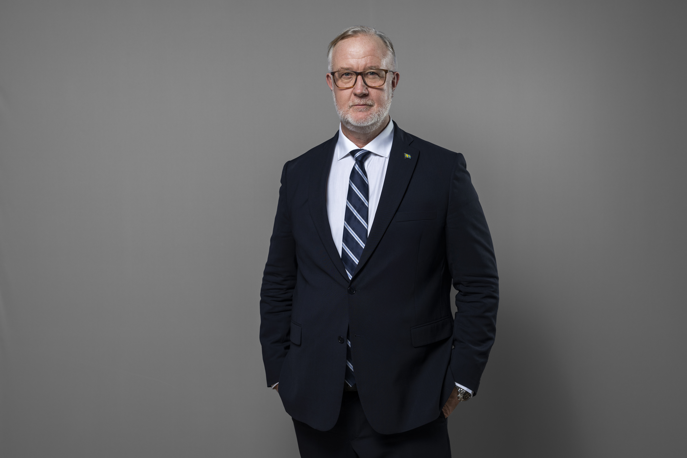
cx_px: 344
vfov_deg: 27.0
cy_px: 229
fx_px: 954
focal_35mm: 50
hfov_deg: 39.6
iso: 200
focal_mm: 50
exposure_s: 1/200
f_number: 4
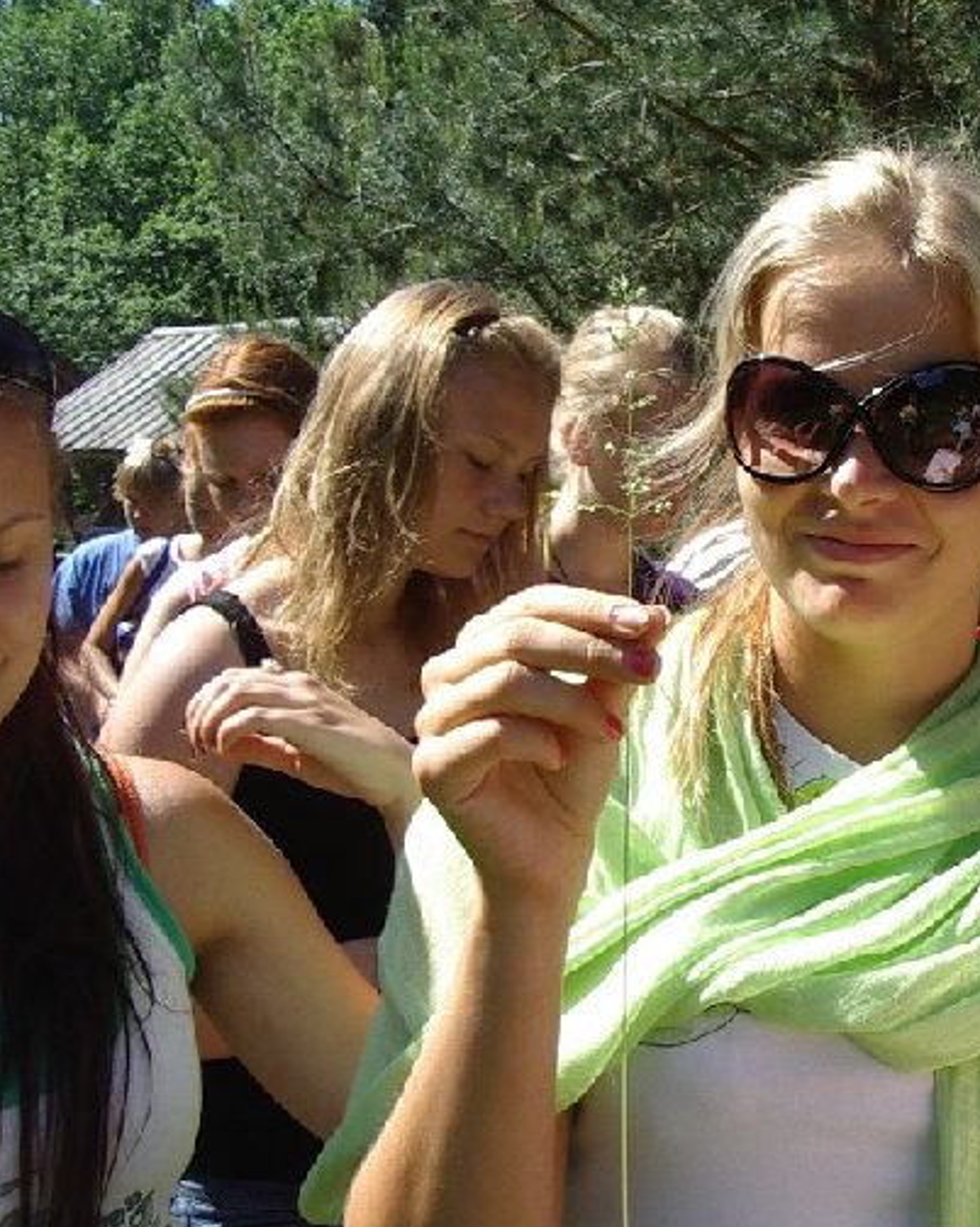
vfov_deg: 32.0
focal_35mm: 59
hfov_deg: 25.1
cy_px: 615
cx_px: 873
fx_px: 2140
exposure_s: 1/250
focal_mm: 5.8
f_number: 4.8
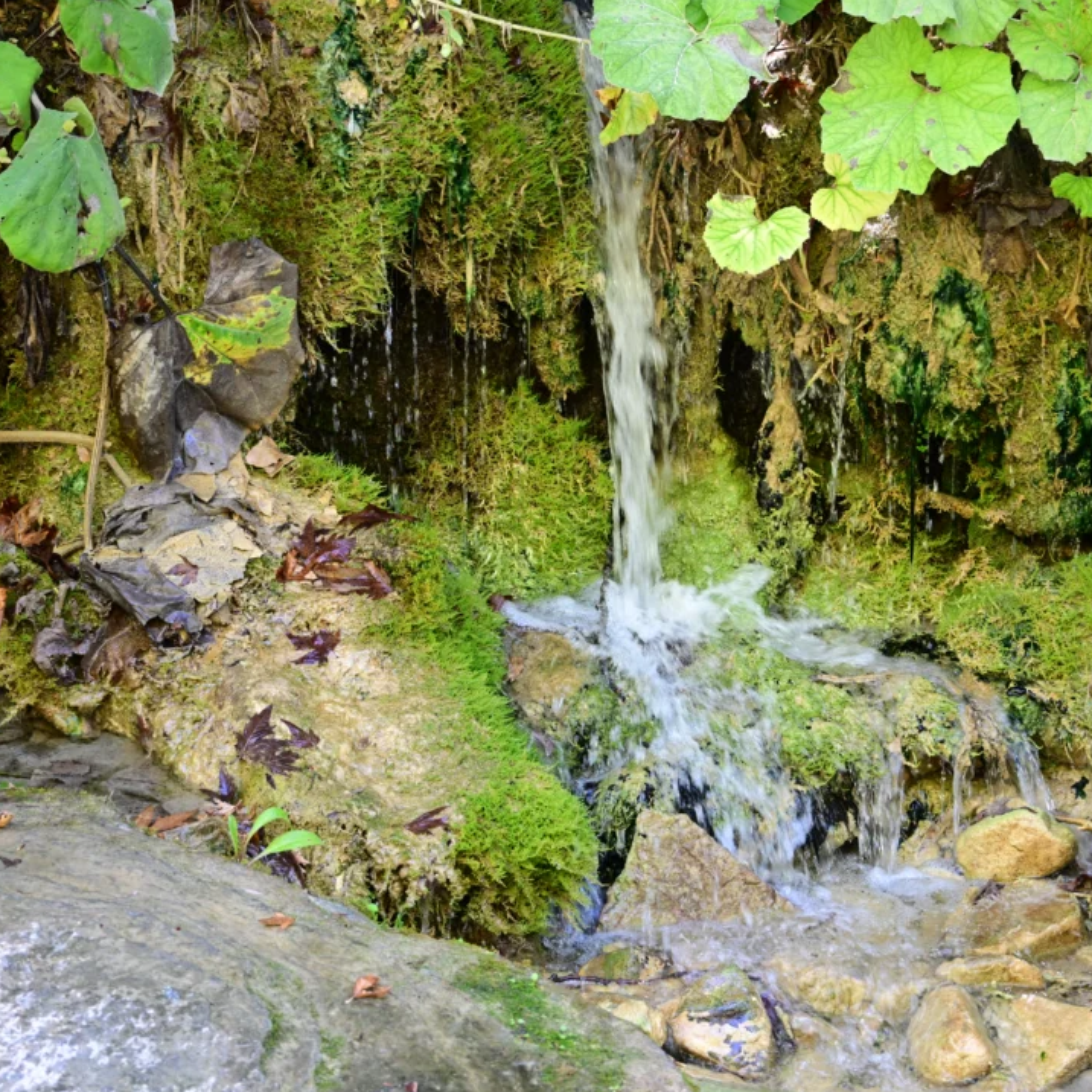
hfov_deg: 15.3
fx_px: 4069
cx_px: 618
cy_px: 547
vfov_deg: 15.3
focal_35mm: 114
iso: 1800
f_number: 6.3
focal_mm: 89
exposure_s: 1/100
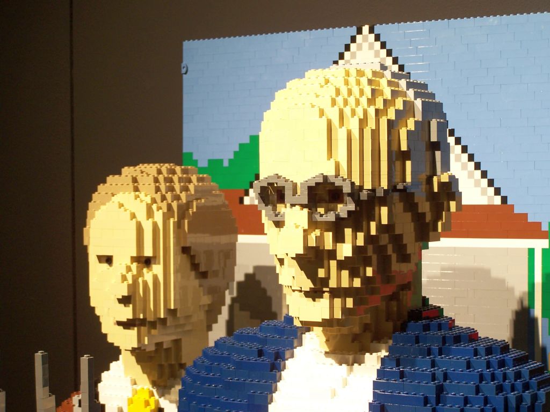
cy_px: 206
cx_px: 275
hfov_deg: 23.8
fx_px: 1303
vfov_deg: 18.0
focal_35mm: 82
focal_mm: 13.7
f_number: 3.2
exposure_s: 1/3
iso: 80
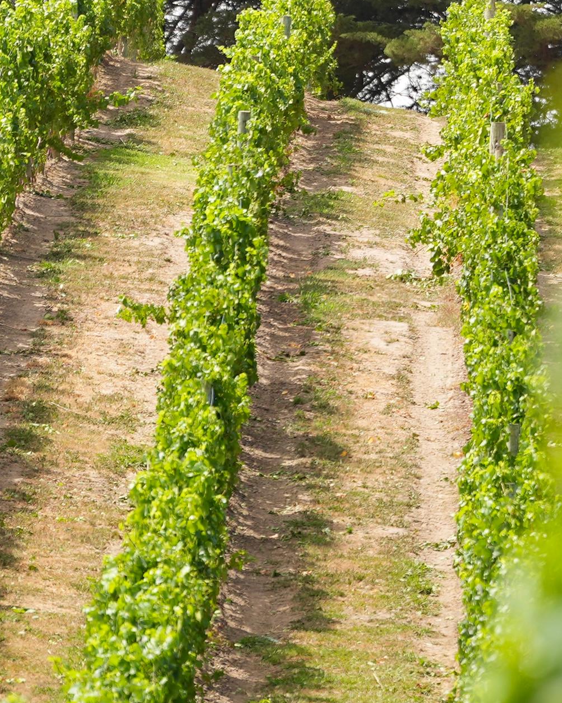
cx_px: 289
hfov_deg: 2.1
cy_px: 426
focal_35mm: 749
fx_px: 15576
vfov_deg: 2.6
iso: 100
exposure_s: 1/1000
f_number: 2.8
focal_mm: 200
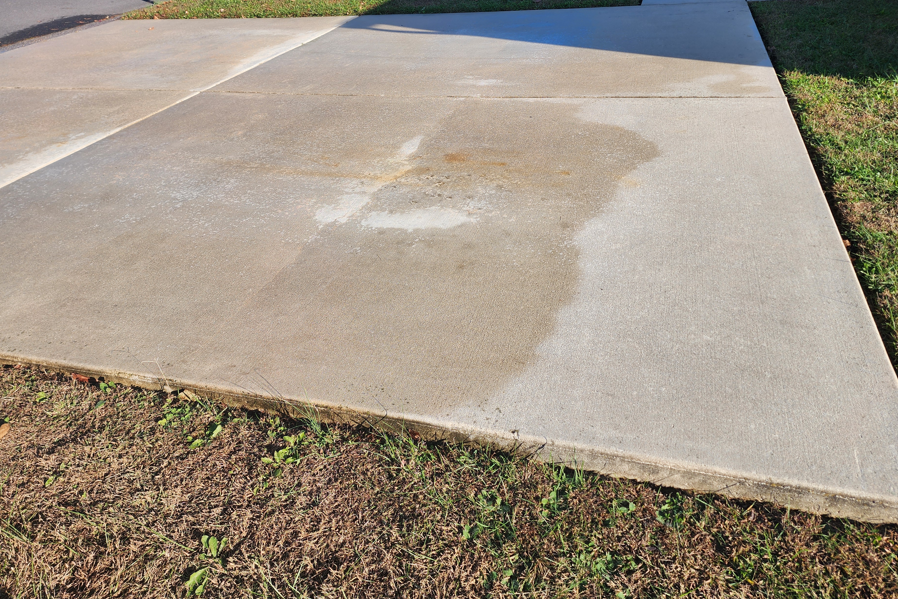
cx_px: 463
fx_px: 648
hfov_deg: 69.4
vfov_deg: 49.3
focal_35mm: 26
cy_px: 243
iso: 12
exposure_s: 1/629
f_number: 1.8
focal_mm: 6.4
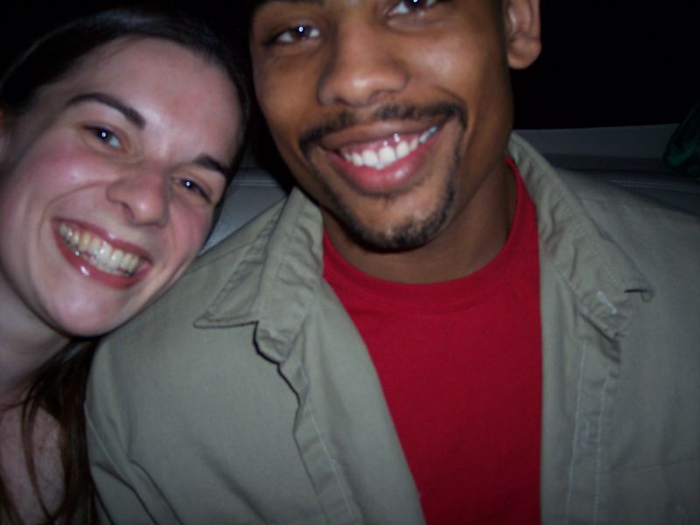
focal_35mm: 39
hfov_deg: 47.9
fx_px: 789
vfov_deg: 36.8
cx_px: 350
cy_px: 262
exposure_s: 1/60
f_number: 2.8
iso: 140
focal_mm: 8
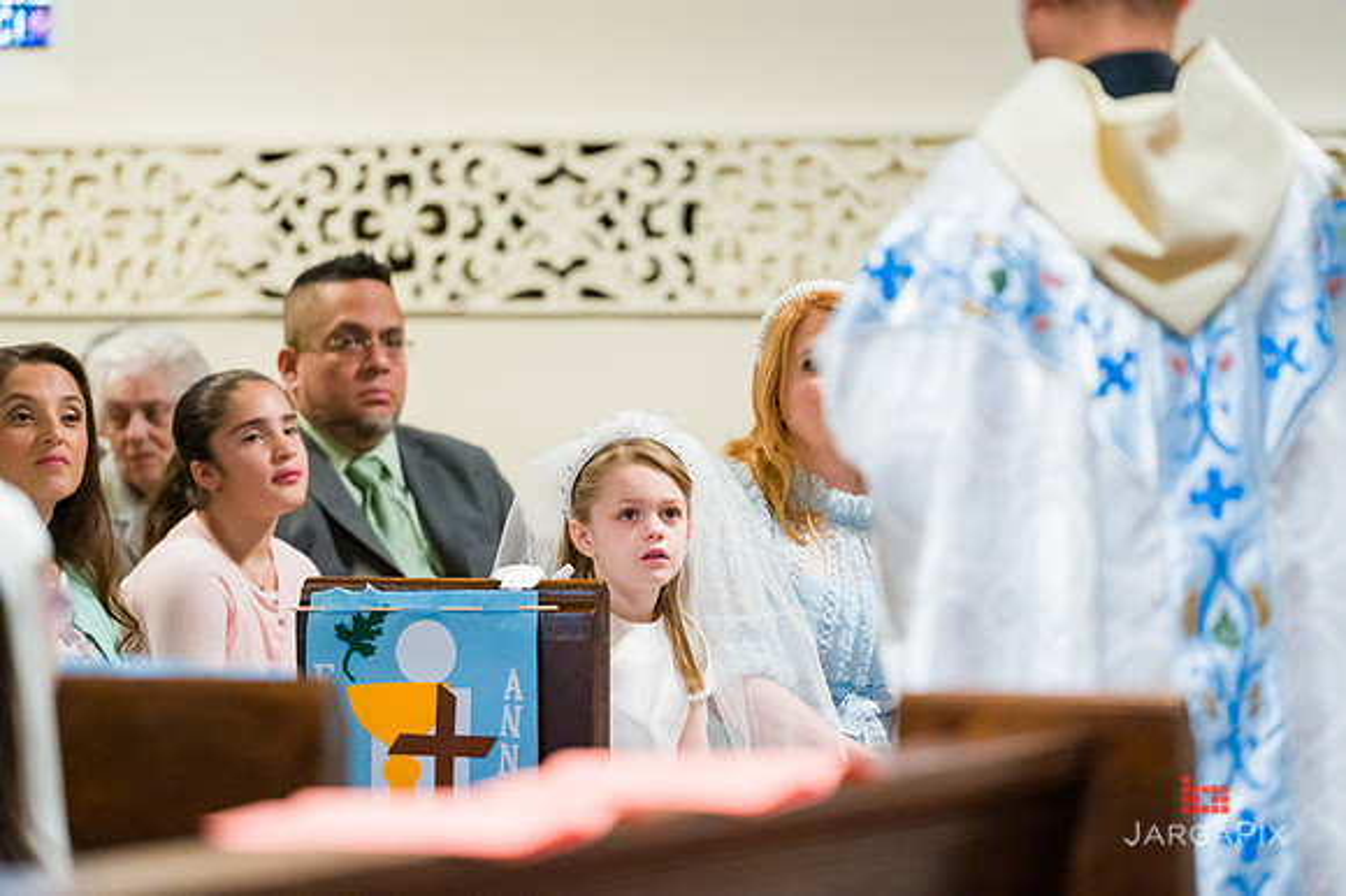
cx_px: 673
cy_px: 448
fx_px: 7473
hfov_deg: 10.3
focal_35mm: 200
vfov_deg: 6.9
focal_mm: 200
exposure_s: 1/200
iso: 6400
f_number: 3.2
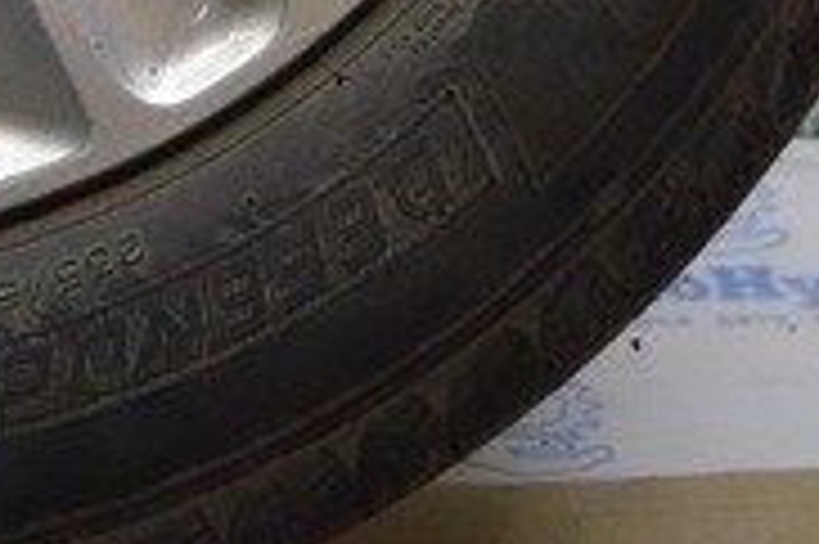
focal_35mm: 177
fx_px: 4019
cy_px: -713
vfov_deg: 7.3
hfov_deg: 11.3
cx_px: -279
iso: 400
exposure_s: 1/80
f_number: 4.5
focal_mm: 21
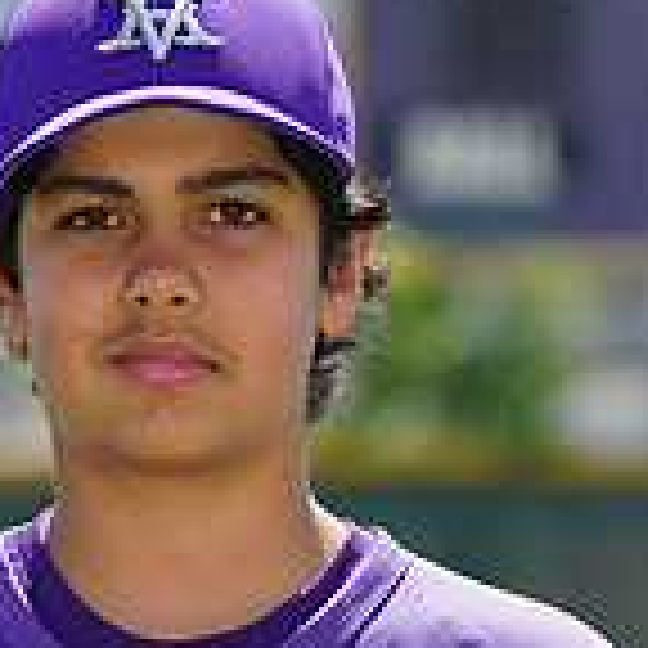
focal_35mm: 726
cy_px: 778
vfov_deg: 2.4
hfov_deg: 2.4
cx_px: 180
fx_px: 15376
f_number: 7.1
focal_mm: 212
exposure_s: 1/250
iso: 100
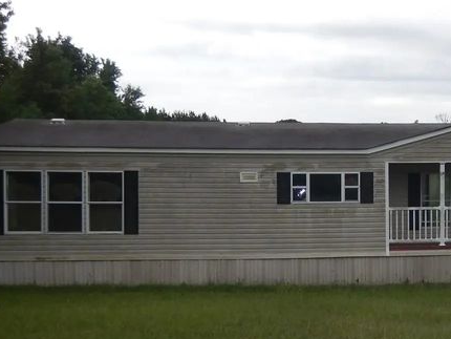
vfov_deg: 21.3
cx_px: 442
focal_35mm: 69
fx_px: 899
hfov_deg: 26.7
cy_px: 218
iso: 125
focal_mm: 5.1
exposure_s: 1/1500
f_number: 2.8
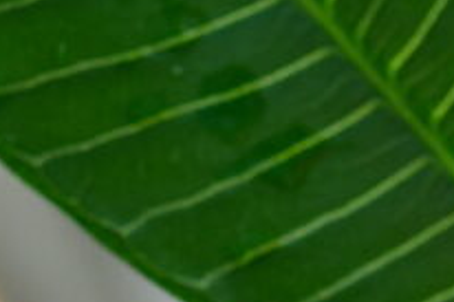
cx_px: 1038
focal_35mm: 393
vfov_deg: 3.5
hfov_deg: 5.1
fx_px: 4952
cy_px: 212
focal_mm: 50
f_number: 6.3
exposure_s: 1/320
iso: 250
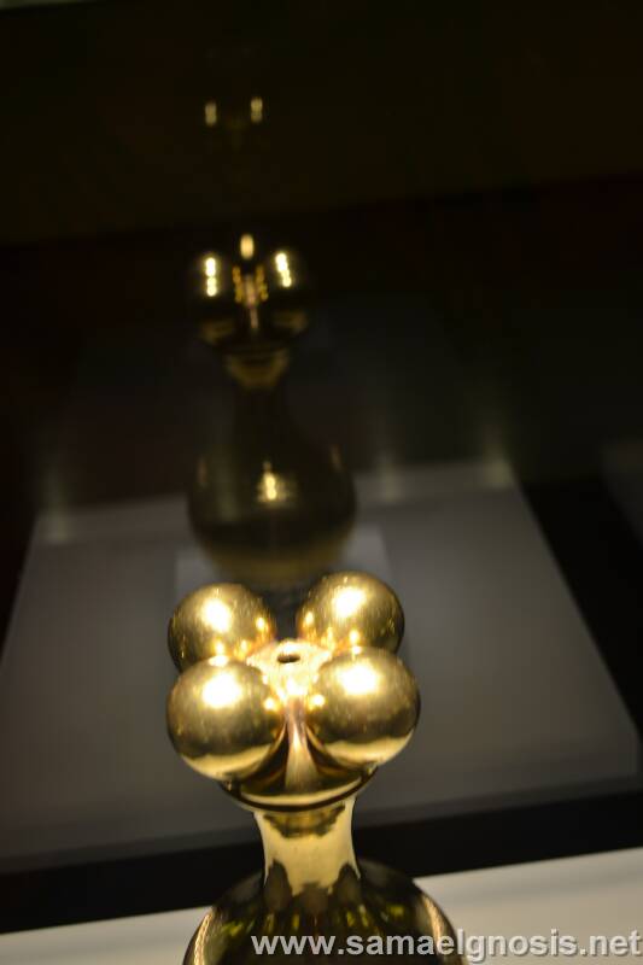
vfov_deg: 38.9
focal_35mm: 51
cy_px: 482
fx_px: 1367
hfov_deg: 26.5
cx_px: 322
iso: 100
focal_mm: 34
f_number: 5
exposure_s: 1/6
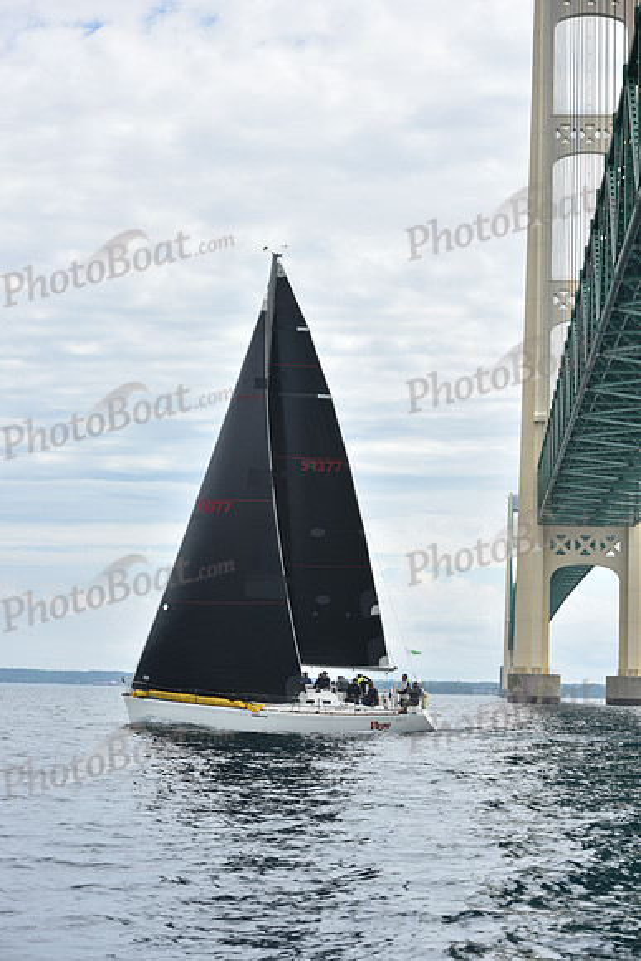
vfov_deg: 28.8
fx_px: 1868
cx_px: 320
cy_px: 480
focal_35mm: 70
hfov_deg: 19.5
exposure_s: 1/800
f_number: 8
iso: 250
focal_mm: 70
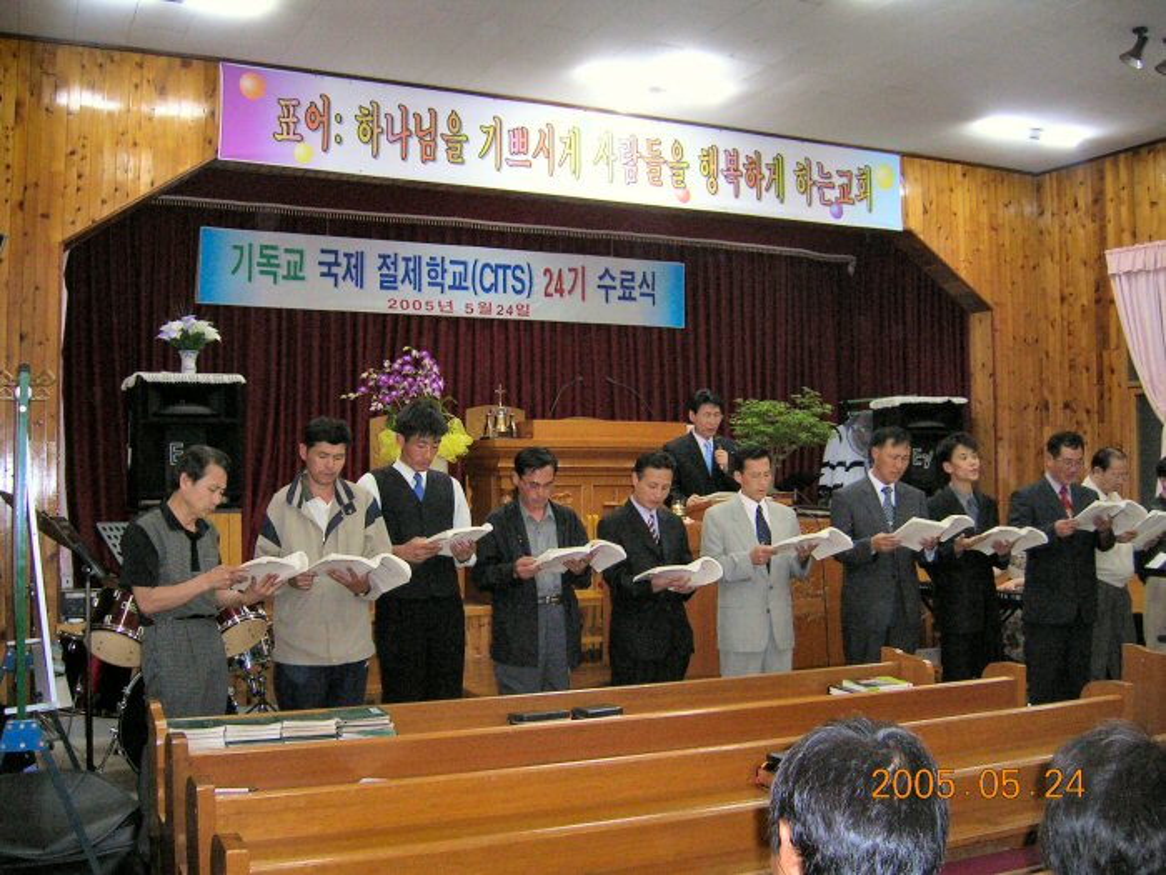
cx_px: 583
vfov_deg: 40.7
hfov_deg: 52.6
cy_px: 438
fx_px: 1179
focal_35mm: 35
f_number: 2.8
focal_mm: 5.4
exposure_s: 1/60.1
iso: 200
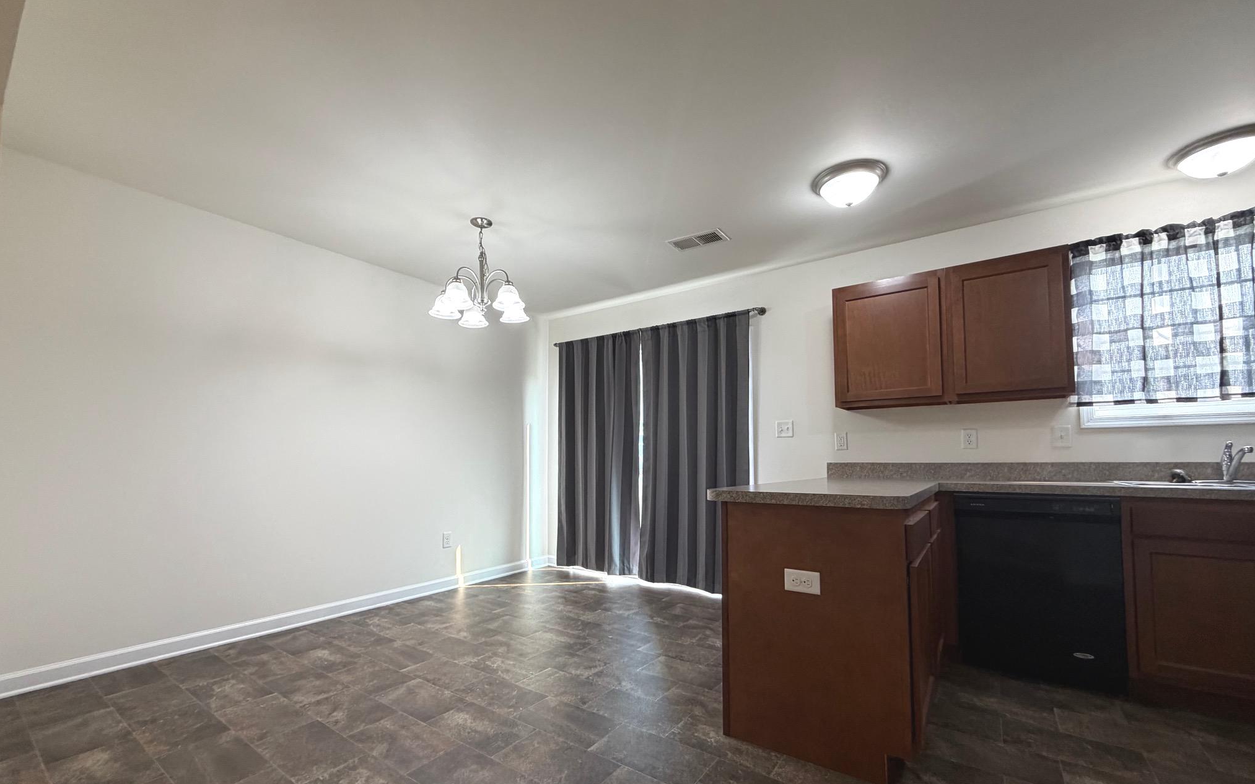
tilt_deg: +3.3
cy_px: 435
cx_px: 623
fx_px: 513
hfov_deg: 101.5
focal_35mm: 15
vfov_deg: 74.5
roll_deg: +0.9
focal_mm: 2.22
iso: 250
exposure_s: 1/120
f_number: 2.2
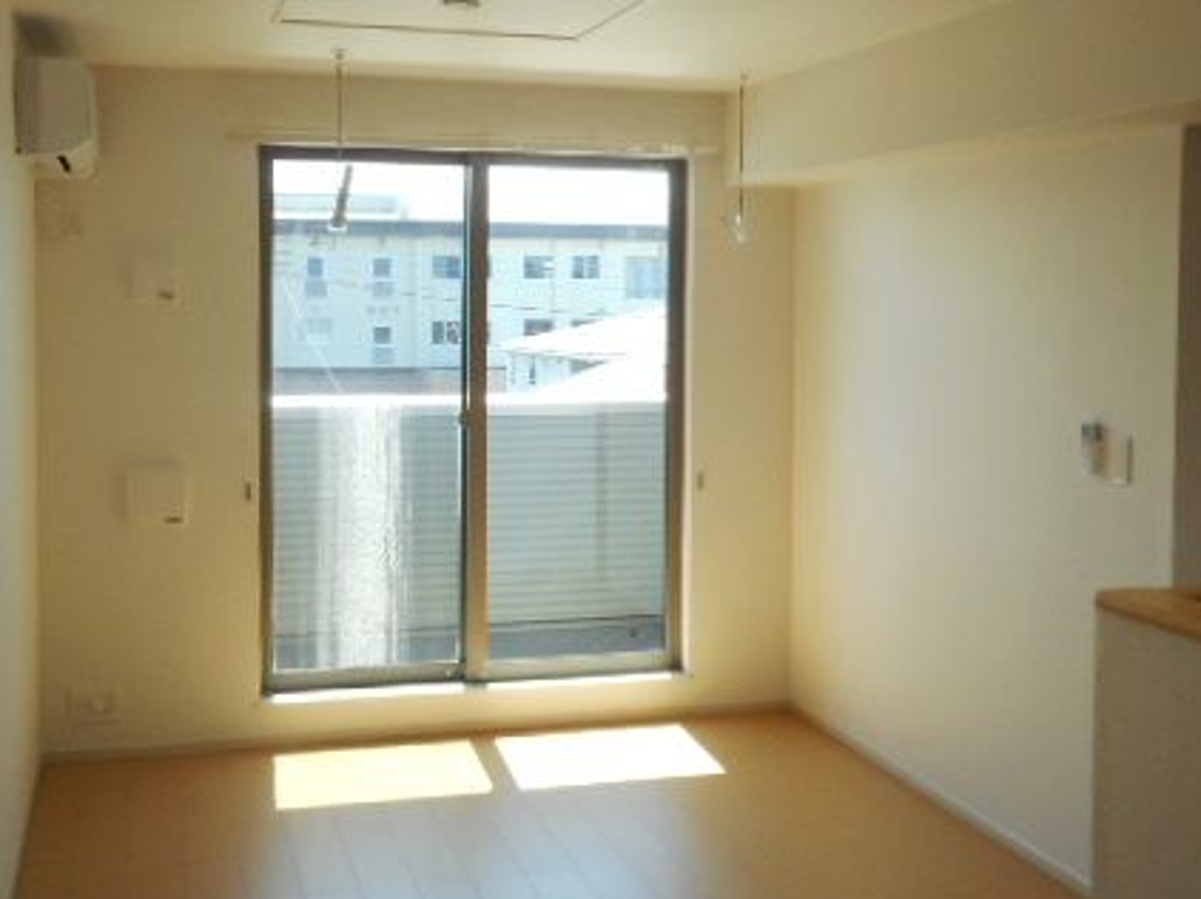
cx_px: 626
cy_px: 364
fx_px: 1526
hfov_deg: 43.0
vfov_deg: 32.8
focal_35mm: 44
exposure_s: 1/80
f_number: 4
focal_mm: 5.2
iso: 80
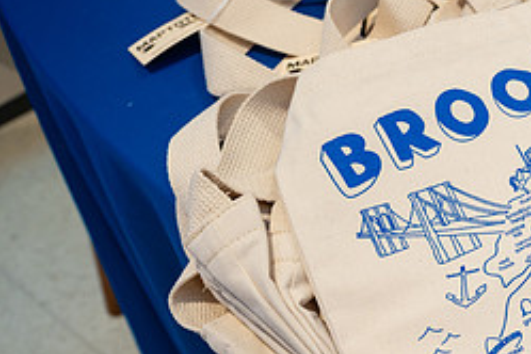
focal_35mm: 60
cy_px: 234
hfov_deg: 29.6
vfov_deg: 22.5
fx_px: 885
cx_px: 602
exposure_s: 1/160
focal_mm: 25.5
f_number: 4
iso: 400
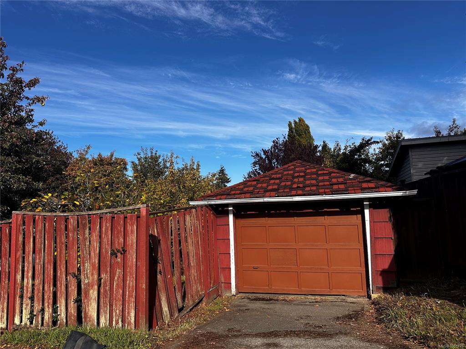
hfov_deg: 71.6
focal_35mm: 24
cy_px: 174
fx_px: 323
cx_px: 233
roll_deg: +2.1
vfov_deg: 56.8
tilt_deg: +8.2
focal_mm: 6.86
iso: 80
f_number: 1.78
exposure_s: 1/4348
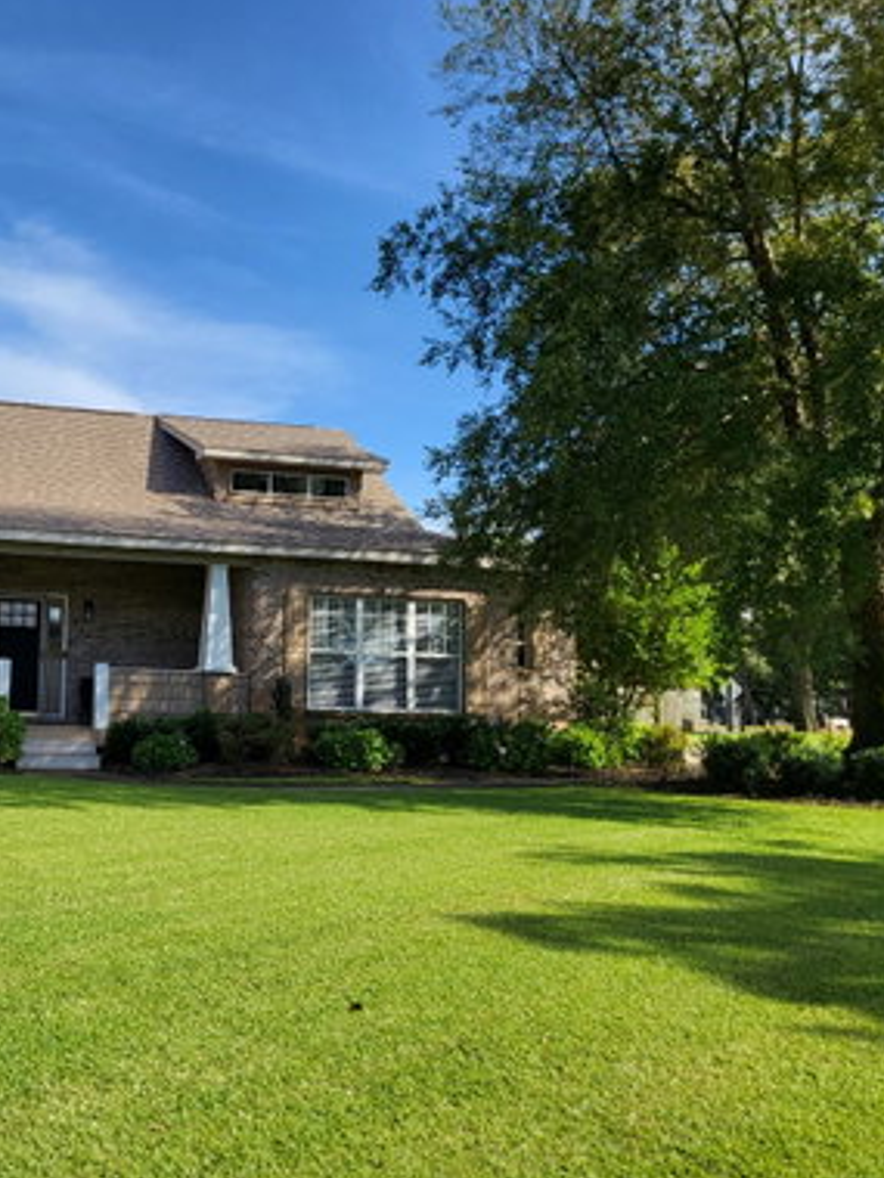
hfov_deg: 38.1
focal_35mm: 35
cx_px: 96
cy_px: 589
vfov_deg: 52.6
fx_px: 1192
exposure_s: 1/1989
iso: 50
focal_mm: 4.25
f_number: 1.8
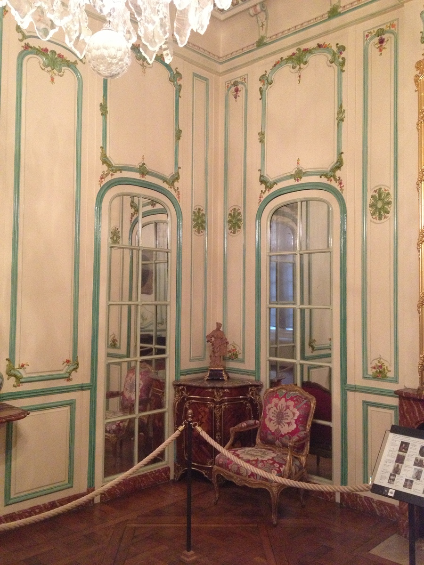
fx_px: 572
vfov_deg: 52.6
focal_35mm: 35
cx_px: 212
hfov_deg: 40.7
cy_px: 282
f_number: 2.4
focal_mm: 4.28
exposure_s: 1/17
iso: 500
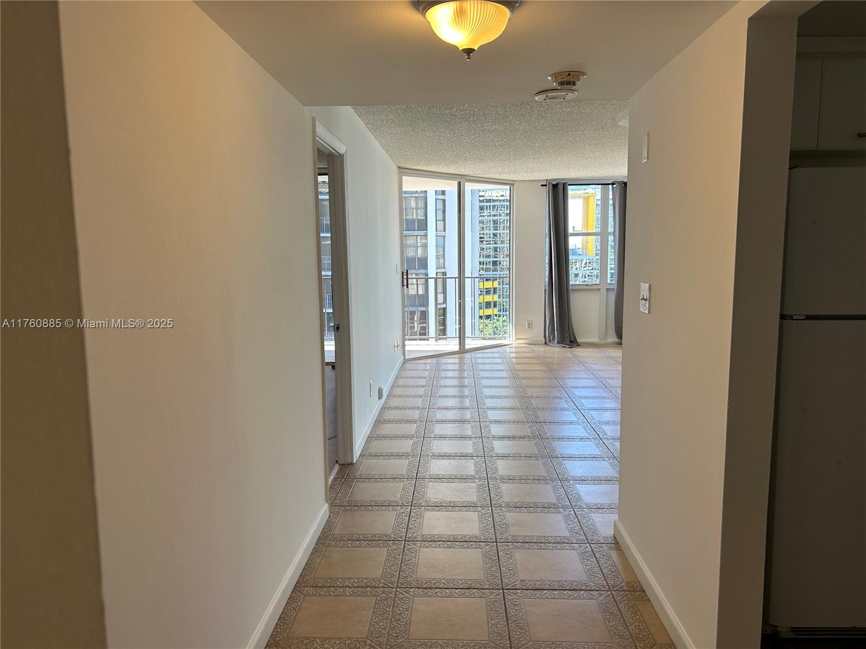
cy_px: 324
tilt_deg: -7.2
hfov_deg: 67.3
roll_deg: +0.8
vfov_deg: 53.1
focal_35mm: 26
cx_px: 433
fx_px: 650
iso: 50
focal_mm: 5.7
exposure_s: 1/120
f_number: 1.5
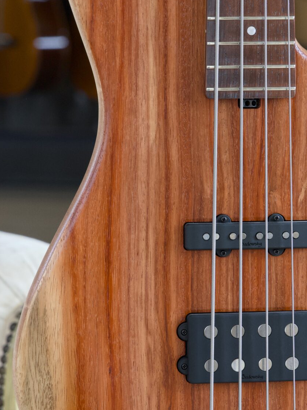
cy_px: 195
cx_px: 222
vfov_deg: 8.5
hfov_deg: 6.4
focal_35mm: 232
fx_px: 2742
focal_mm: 105
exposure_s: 1/80
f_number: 8
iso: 2000
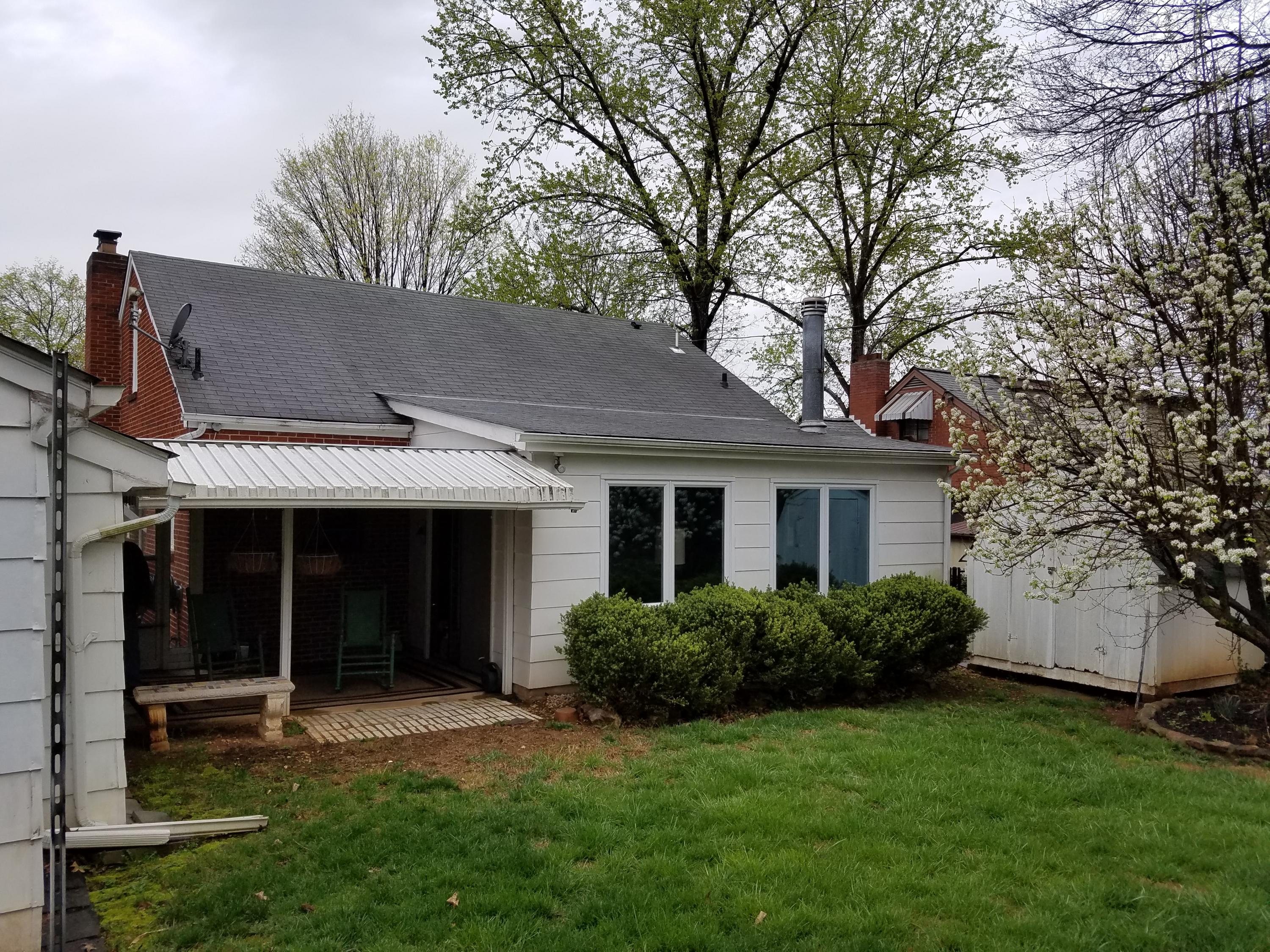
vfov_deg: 53.1
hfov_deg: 67.3
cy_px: 476
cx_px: 635
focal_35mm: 26
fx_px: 954
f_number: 1.7
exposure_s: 1/1024
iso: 50
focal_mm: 4.2
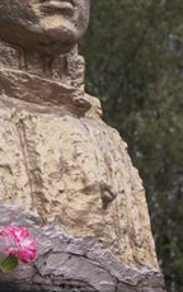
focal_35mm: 164
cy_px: 141
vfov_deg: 12.8
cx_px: 15
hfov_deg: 8.0
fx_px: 1307
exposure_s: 1/160
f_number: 5
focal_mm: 53
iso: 3200
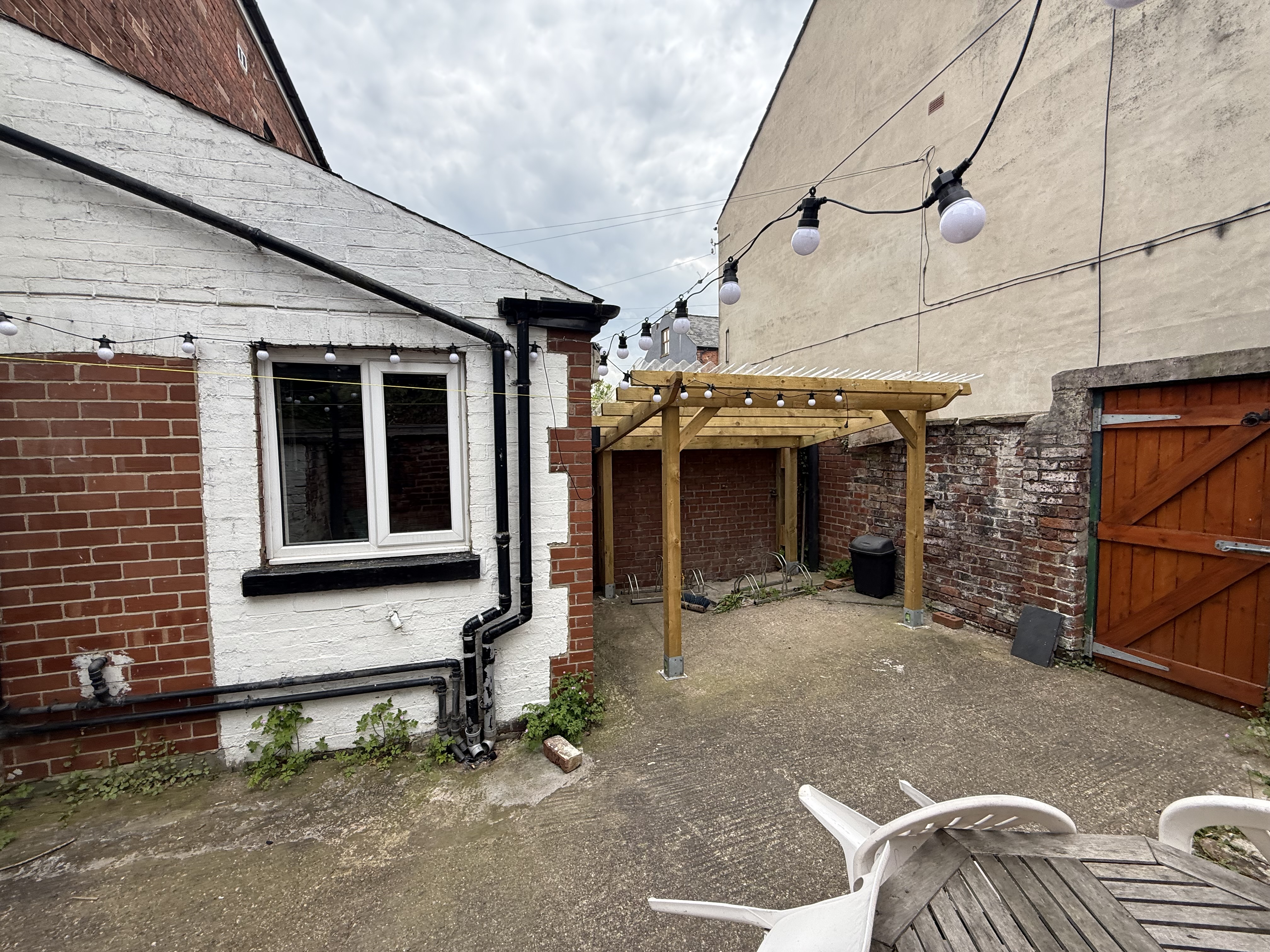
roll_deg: +0.9
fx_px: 514
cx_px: 635
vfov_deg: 85.7
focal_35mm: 14
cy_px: 476
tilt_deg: -2.0
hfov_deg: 102.1
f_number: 2.2
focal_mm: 2.22
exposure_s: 1/522
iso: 64
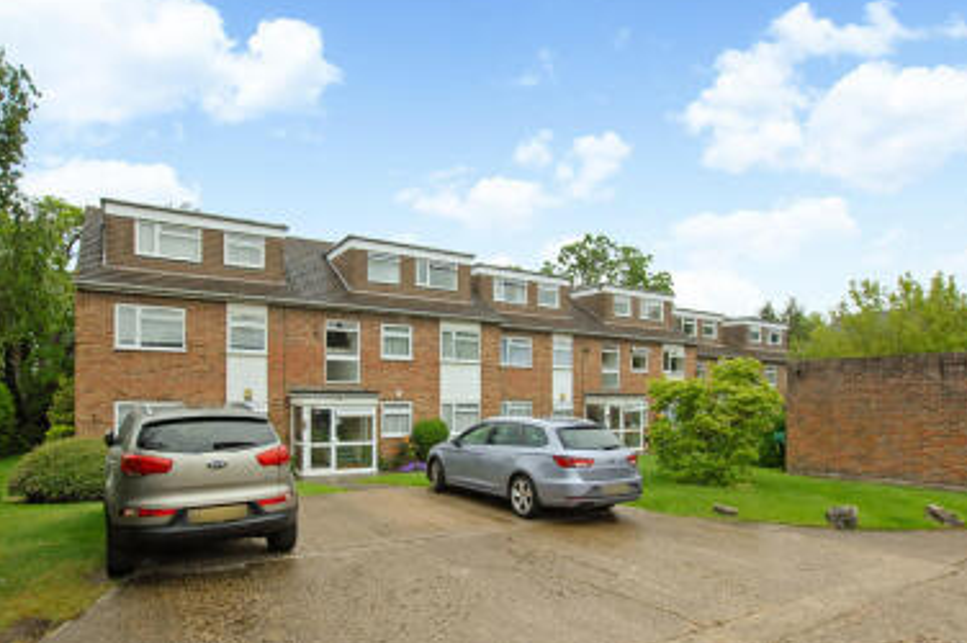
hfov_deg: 86.8
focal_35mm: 19
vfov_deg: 63.8
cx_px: 445
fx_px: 510
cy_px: 390
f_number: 5
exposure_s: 1/320
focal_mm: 10
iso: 250
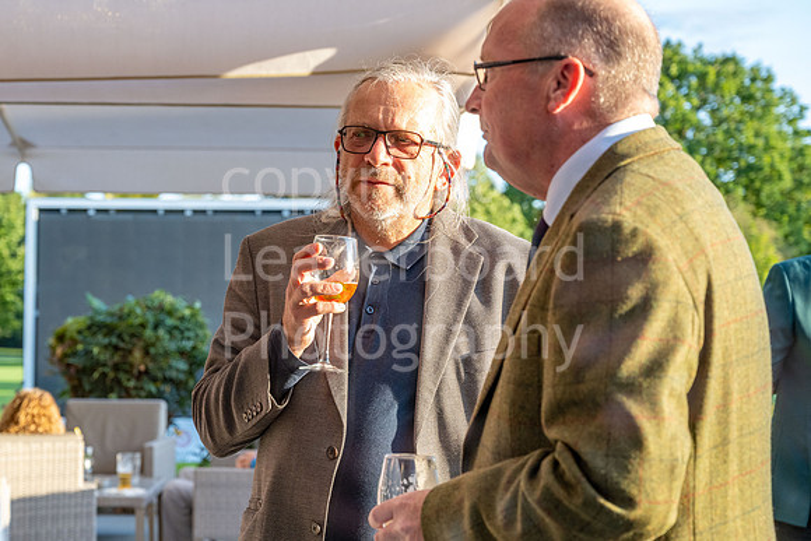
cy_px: 247
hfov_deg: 25.1
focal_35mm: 81
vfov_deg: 16.9
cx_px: 345
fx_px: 1820
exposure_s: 1/320
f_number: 5
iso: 500
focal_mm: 64
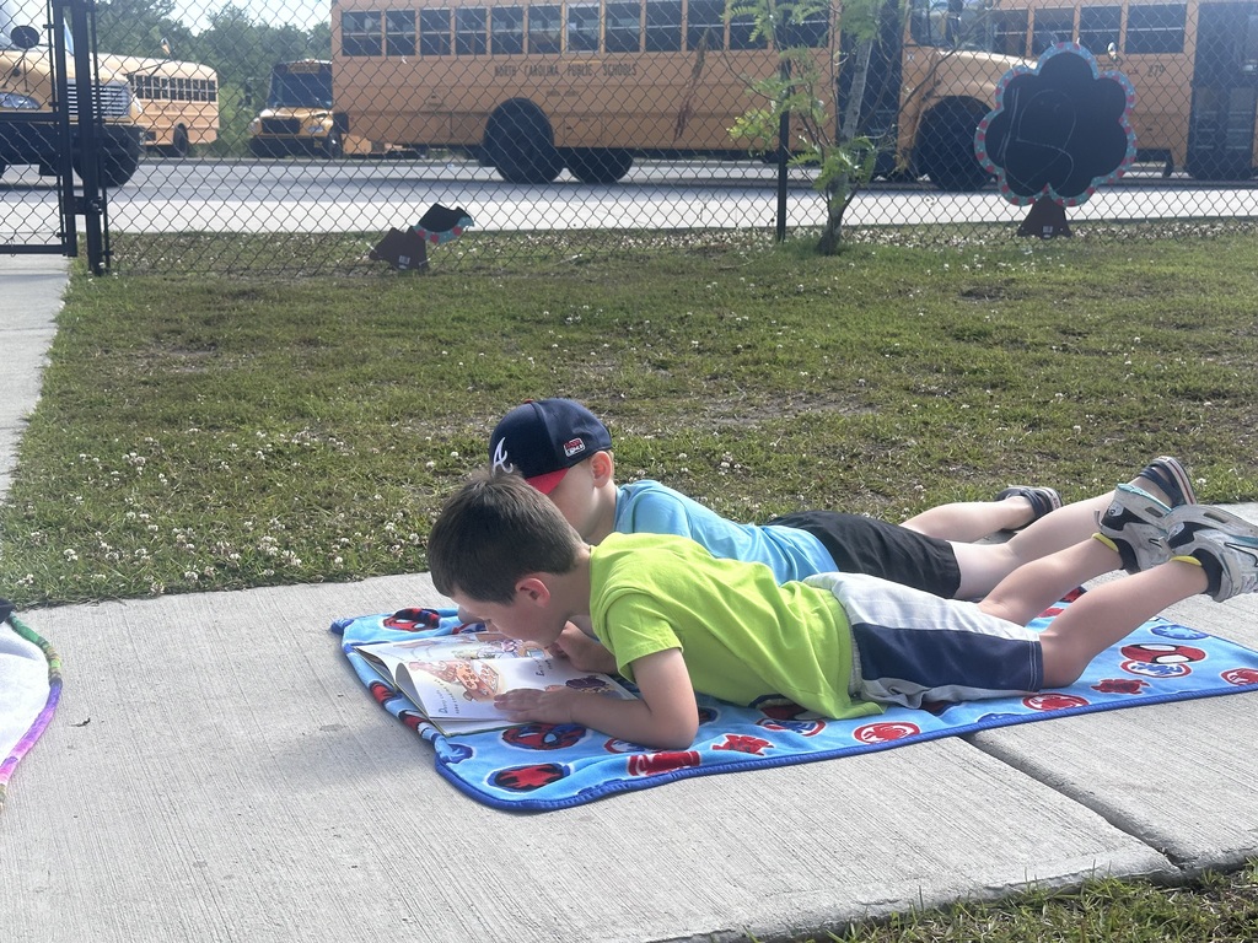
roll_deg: -0.7
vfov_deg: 30.3
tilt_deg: -10.3
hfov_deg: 39.7
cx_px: 629
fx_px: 1744
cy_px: 472
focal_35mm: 48
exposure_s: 1/2252
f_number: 1.78
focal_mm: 6.86
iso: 64
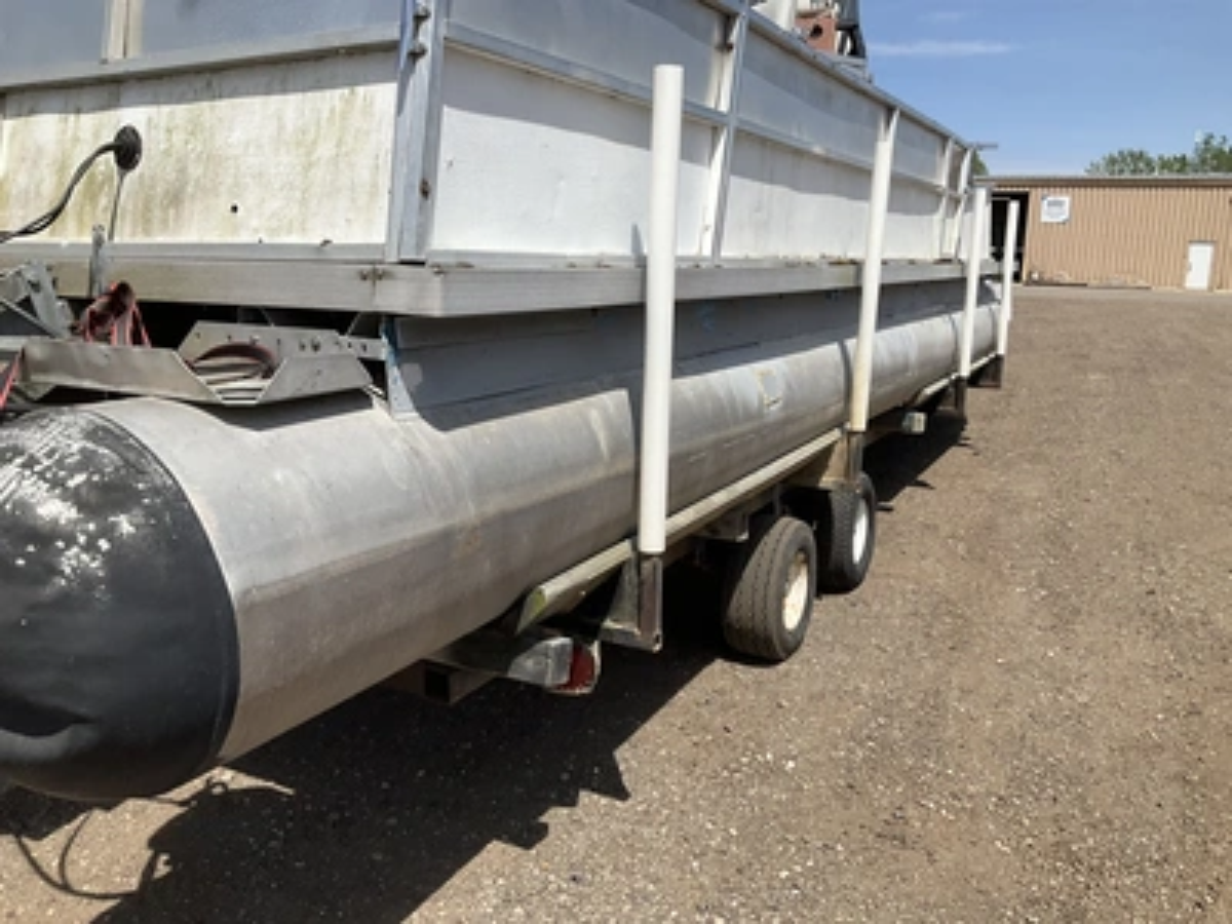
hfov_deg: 61.7
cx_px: 616
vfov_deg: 48.2
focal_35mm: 29
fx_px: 1032
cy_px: 462
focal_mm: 3
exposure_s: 1/2141
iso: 25
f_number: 1.8
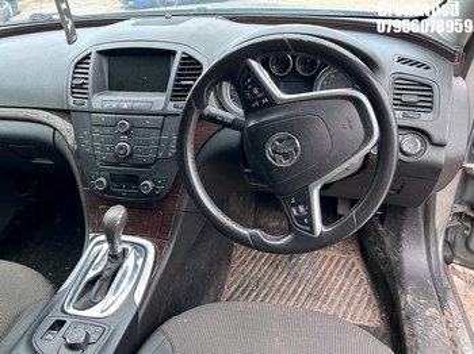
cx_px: 237
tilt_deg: -36.4
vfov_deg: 53.0
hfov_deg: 67.3
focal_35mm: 26
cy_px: 177
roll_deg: +5.3
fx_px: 356
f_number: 1.5
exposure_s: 1/121
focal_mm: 5.7
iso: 50
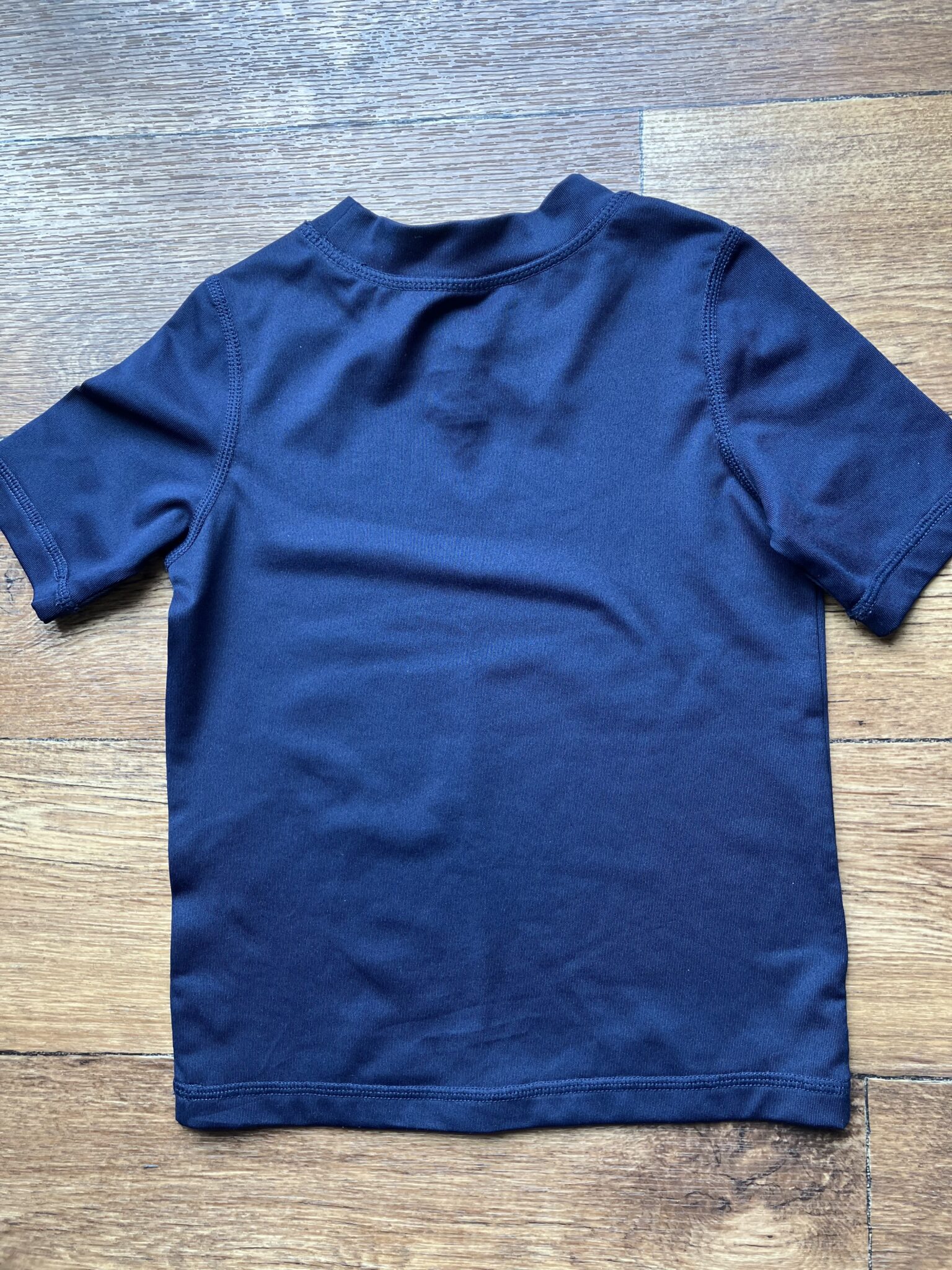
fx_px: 1027
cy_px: 635
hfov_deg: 49.7
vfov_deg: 63.4
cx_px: 476
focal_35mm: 28
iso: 80
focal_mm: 3.99
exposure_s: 1/115
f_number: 1.8
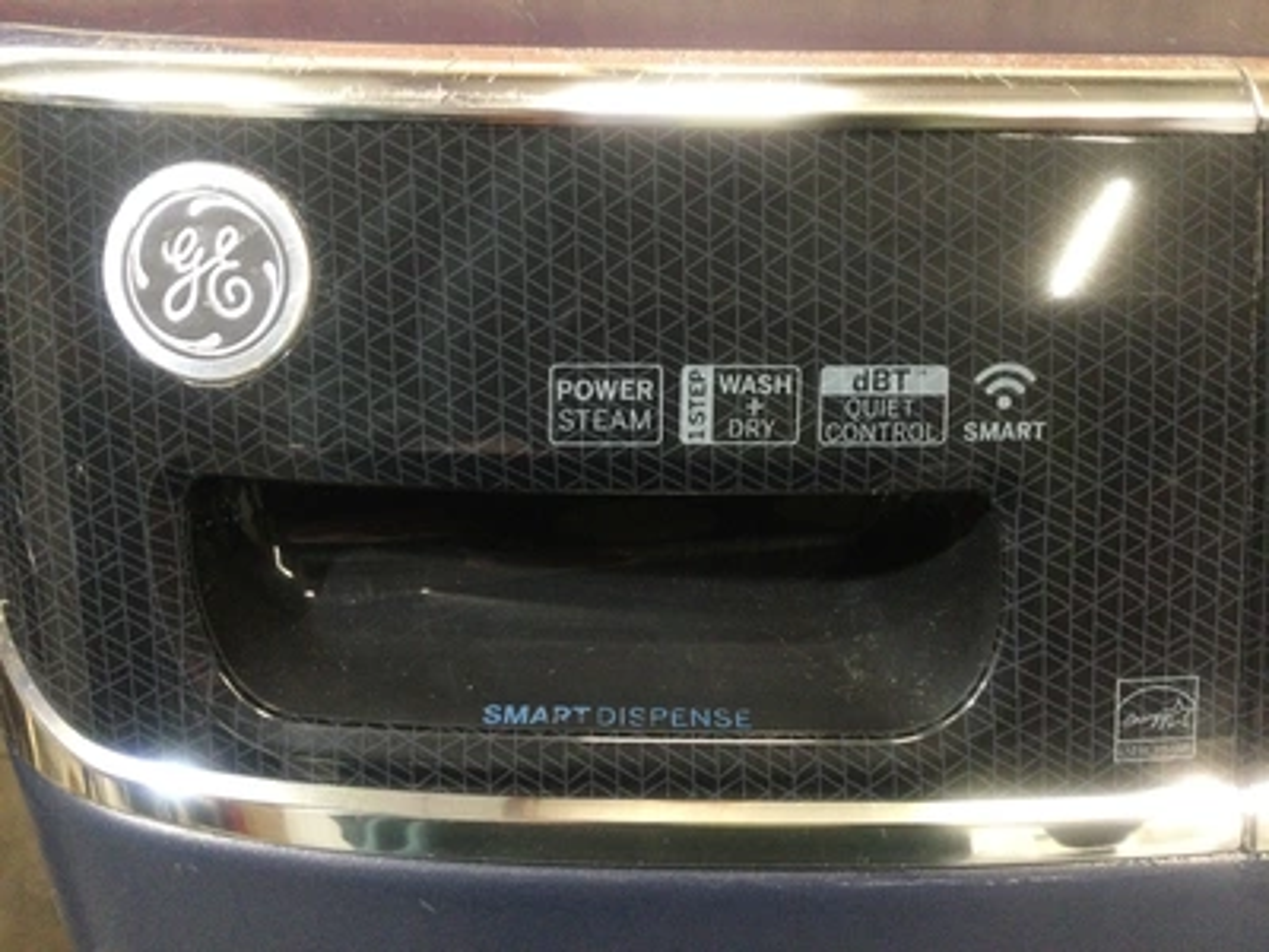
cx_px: 634
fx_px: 1136
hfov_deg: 58.4
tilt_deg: -33.9
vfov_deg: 45.4
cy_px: 476
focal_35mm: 31
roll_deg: -2.1
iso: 200
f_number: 2.4
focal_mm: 3.3
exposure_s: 1/30
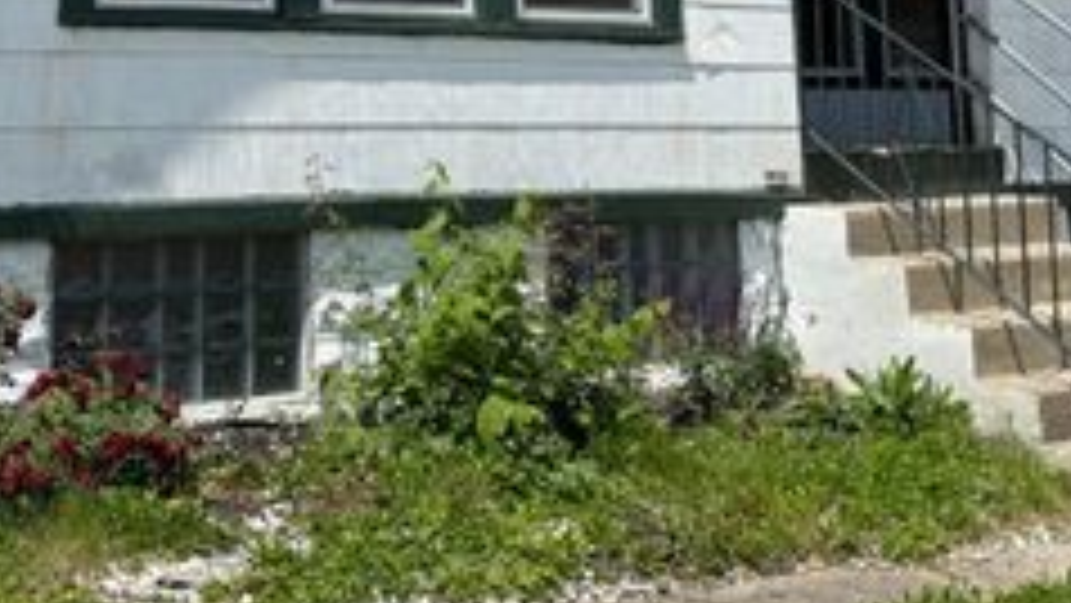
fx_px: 1562
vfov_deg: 20.7
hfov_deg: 37.7
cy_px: -83
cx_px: 423
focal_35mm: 55
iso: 80
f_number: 1.78
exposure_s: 1/5319
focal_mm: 6.76
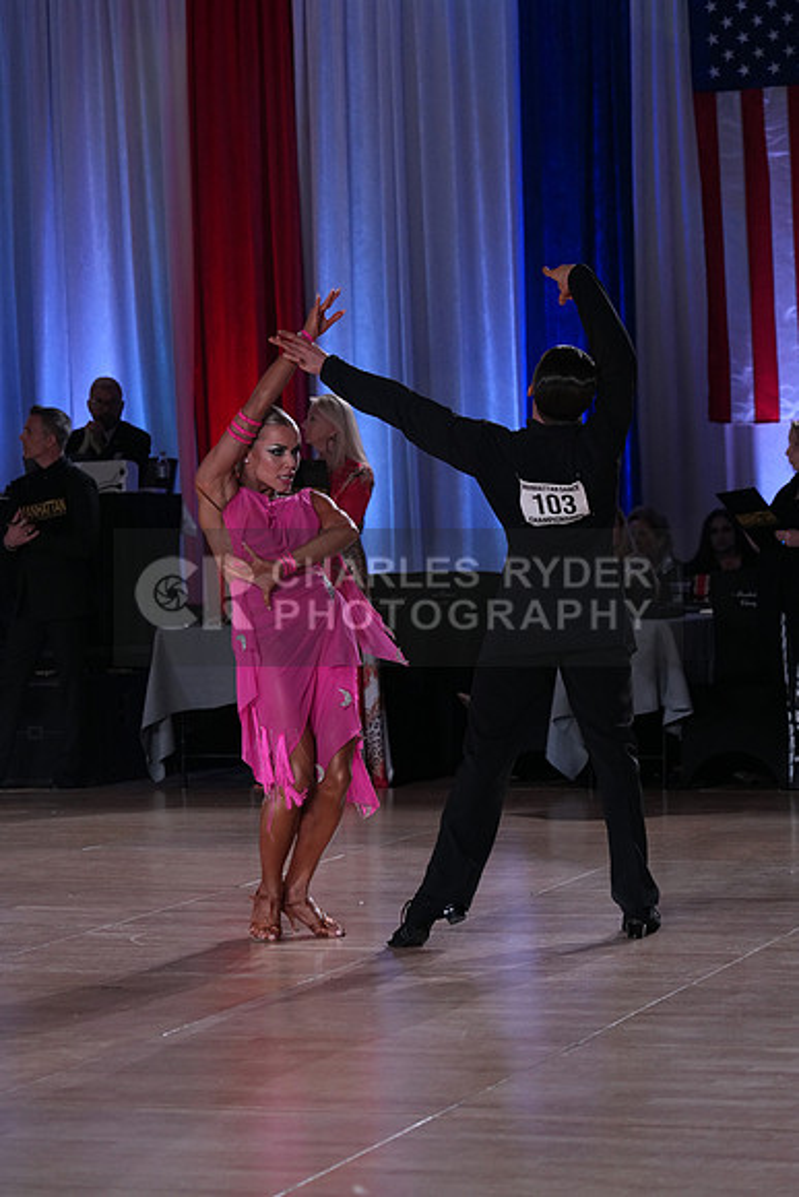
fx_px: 3493
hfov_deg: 13.0
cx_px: 400
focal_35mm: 105
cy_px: 598
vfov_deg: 19.5
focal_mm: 105
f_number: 5
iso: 2500
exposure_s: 1/400
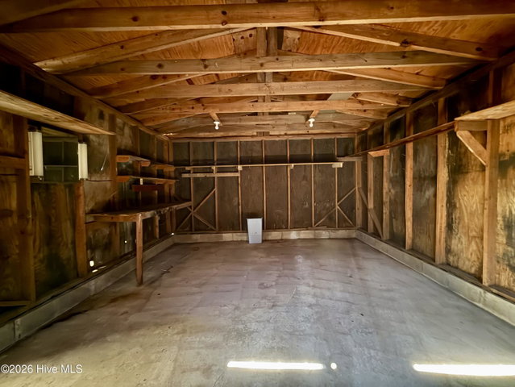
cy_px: 194
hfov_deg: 102.0
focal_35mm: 14
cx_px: 258
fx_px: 208
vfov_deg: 85.7
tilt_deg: -0.6
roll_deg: -0.5
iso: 800
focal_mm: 2.22
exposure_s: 1/7
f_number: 2.2
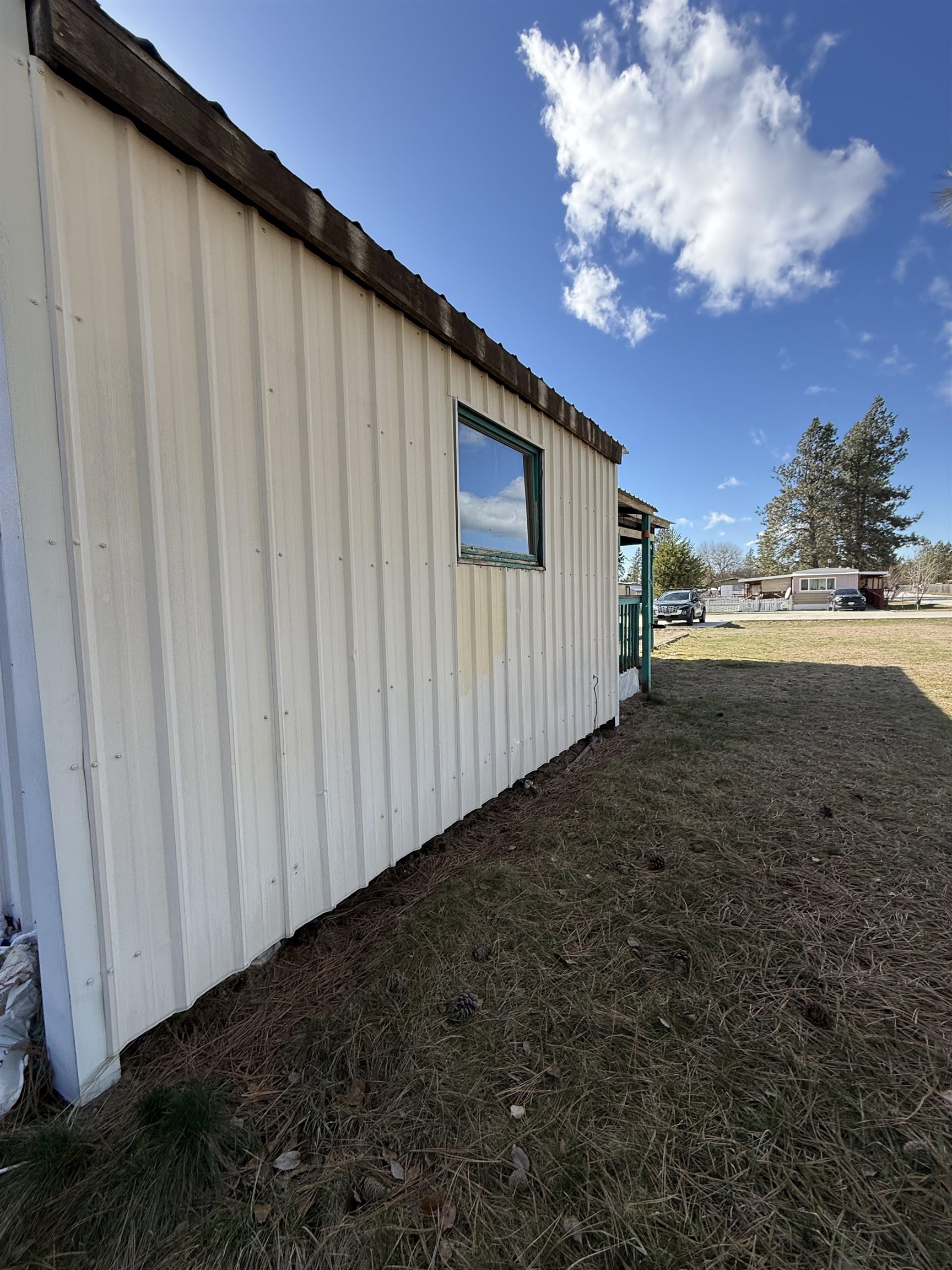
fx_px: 513
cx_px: 476
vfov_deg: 102.1
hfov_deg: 85.7
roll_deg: +0.5
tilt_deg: -2.6
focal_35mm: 14
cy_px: 635
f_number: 2.2
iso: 64
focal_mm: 2.22
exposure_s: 1/799
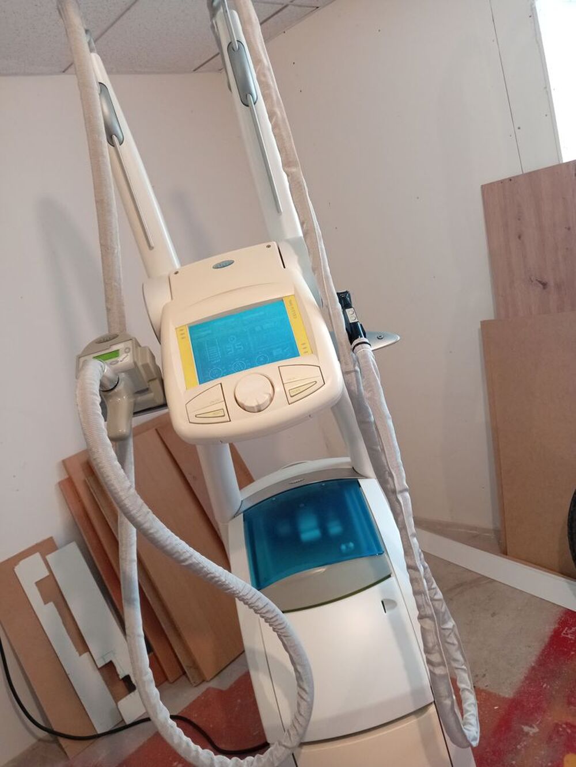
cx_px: 288
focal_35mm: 27
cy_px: 384
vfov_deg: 65.3
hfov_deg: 51.4
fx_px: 599
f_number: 1.8
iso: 962
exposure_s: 1/20
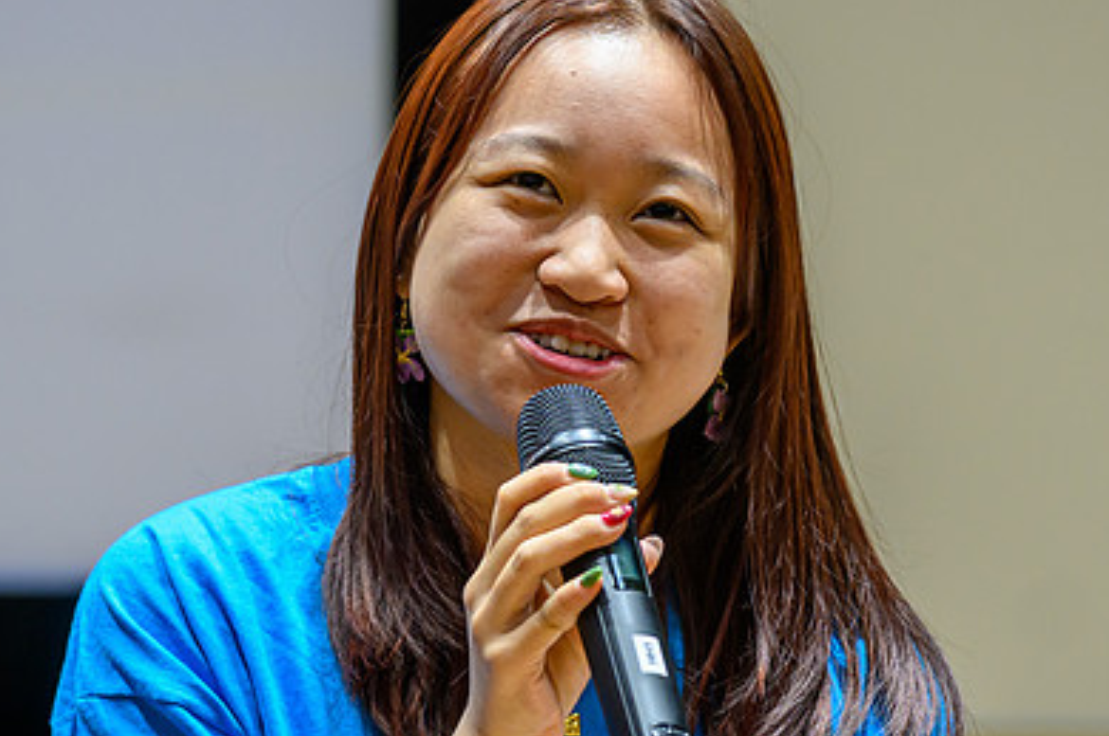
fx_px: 11845
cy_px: 432
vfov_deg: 3.6
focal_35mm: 385
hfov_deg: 5.4
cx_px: 534
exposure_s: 1/200
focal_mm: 150
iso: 640
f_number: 2.8
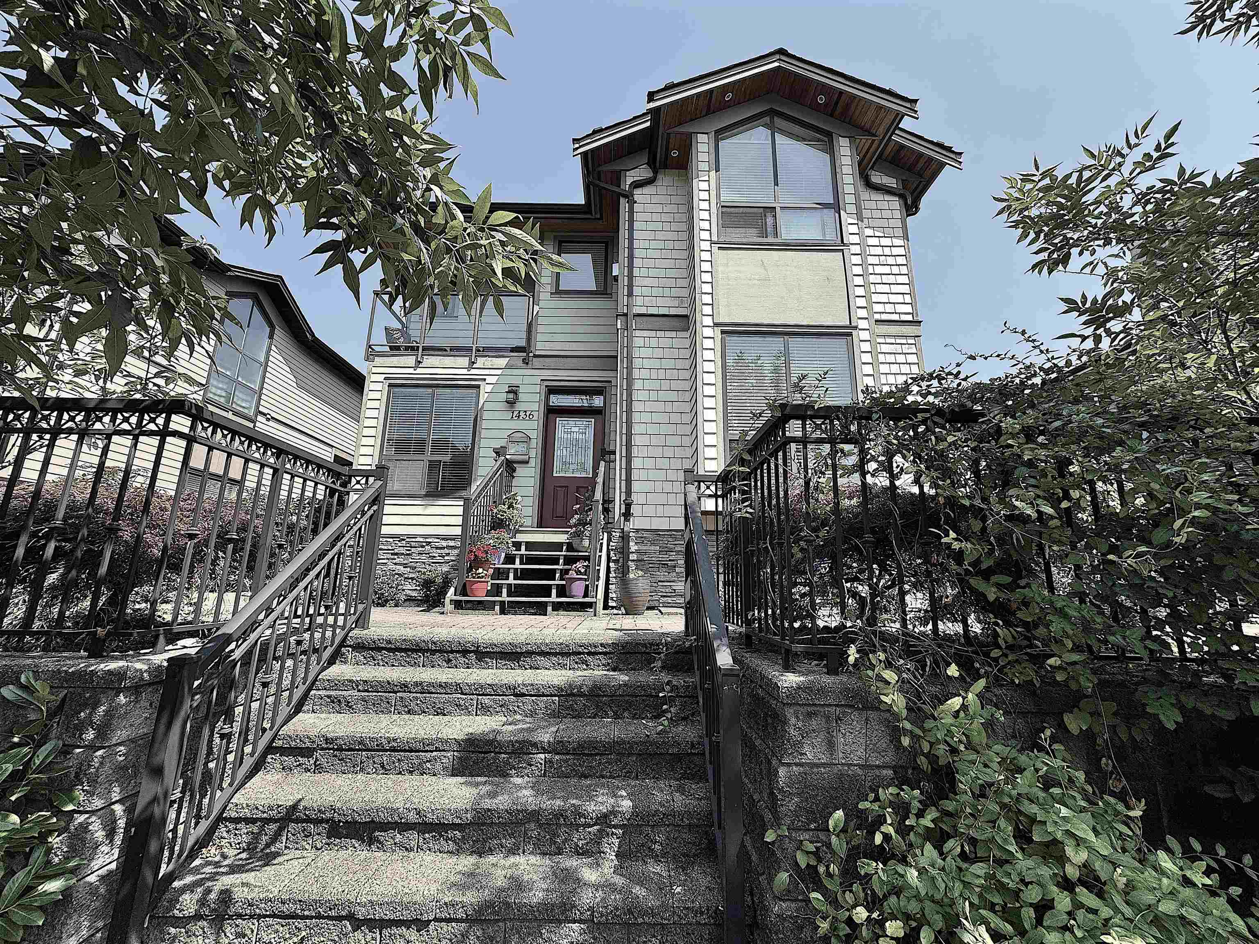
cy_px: 472
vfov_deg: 85.7
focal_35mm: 14
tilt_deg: +13.3
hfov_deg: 102.1
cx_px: 630
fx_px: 509
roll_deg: -0.7
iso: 40
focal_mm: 2.22
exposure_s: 1/840
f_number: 2.2
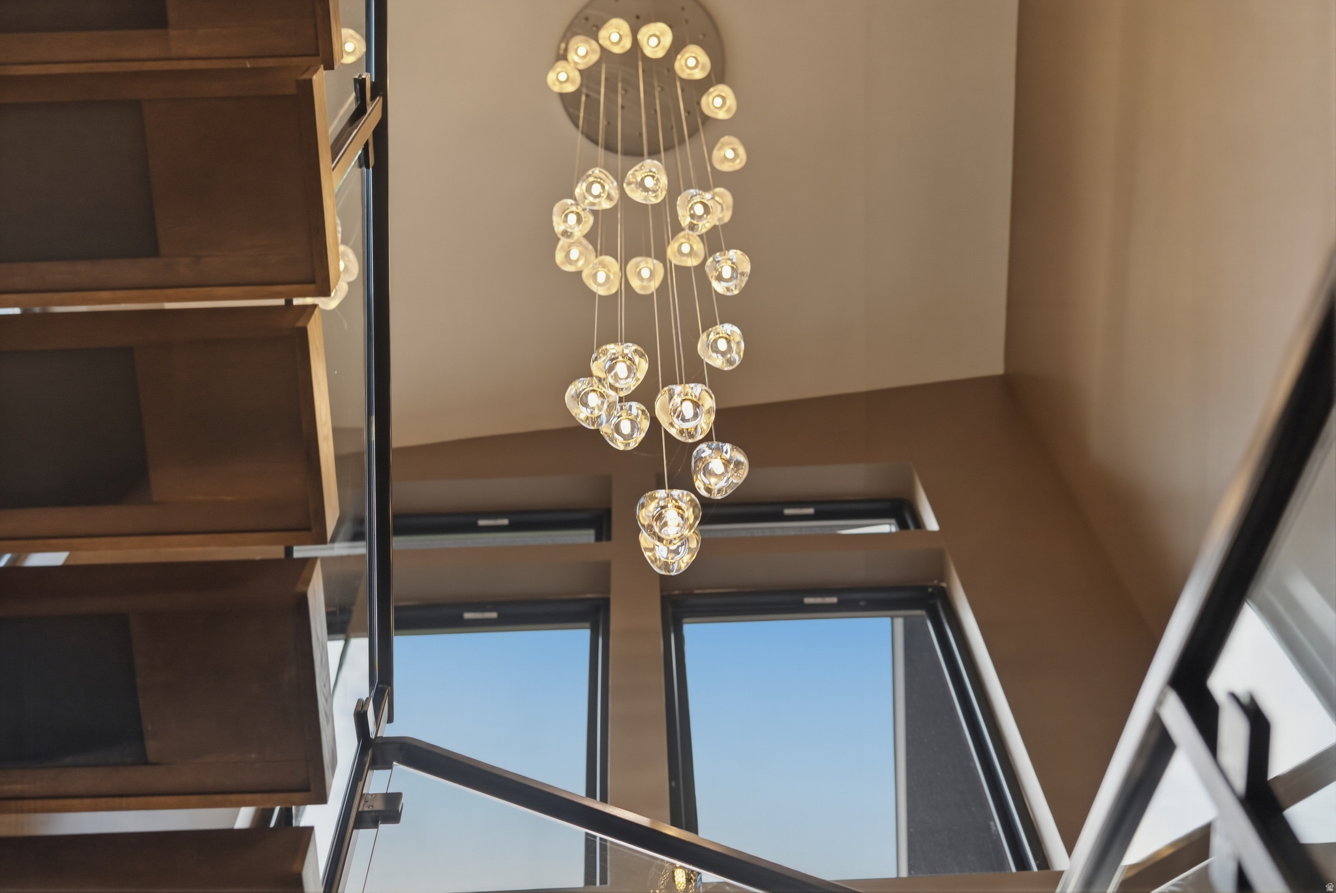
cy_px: 446
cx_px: 668
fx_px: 1857
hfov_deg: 39.6
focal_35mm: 50
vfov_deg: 27.0
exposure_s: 1/60
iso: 125
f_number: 4
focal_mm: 50
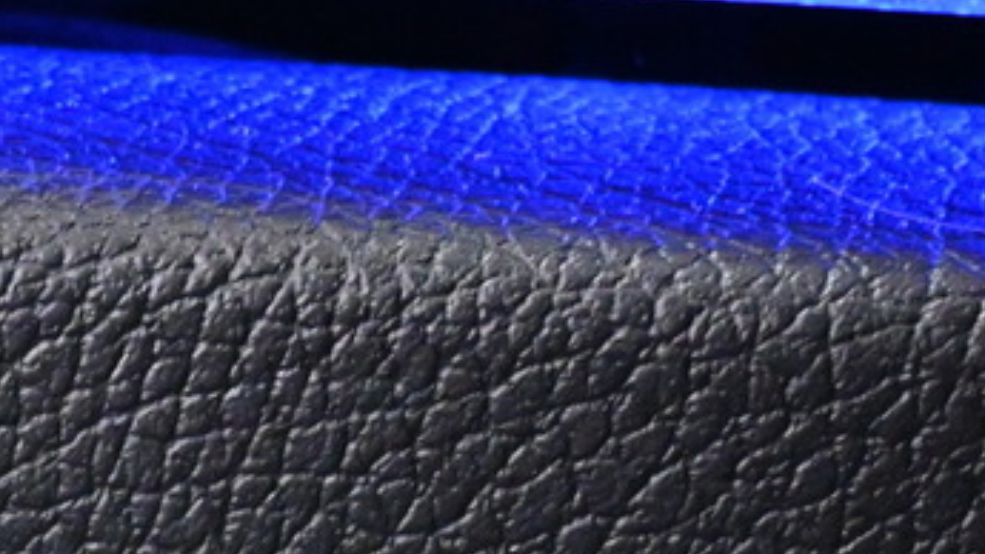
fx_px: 6555
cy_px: 1485
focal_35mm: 251
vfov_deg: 4.7
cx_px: -537
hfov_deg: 8.4
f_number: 5
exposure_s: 1/40
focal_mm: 34
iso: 4000
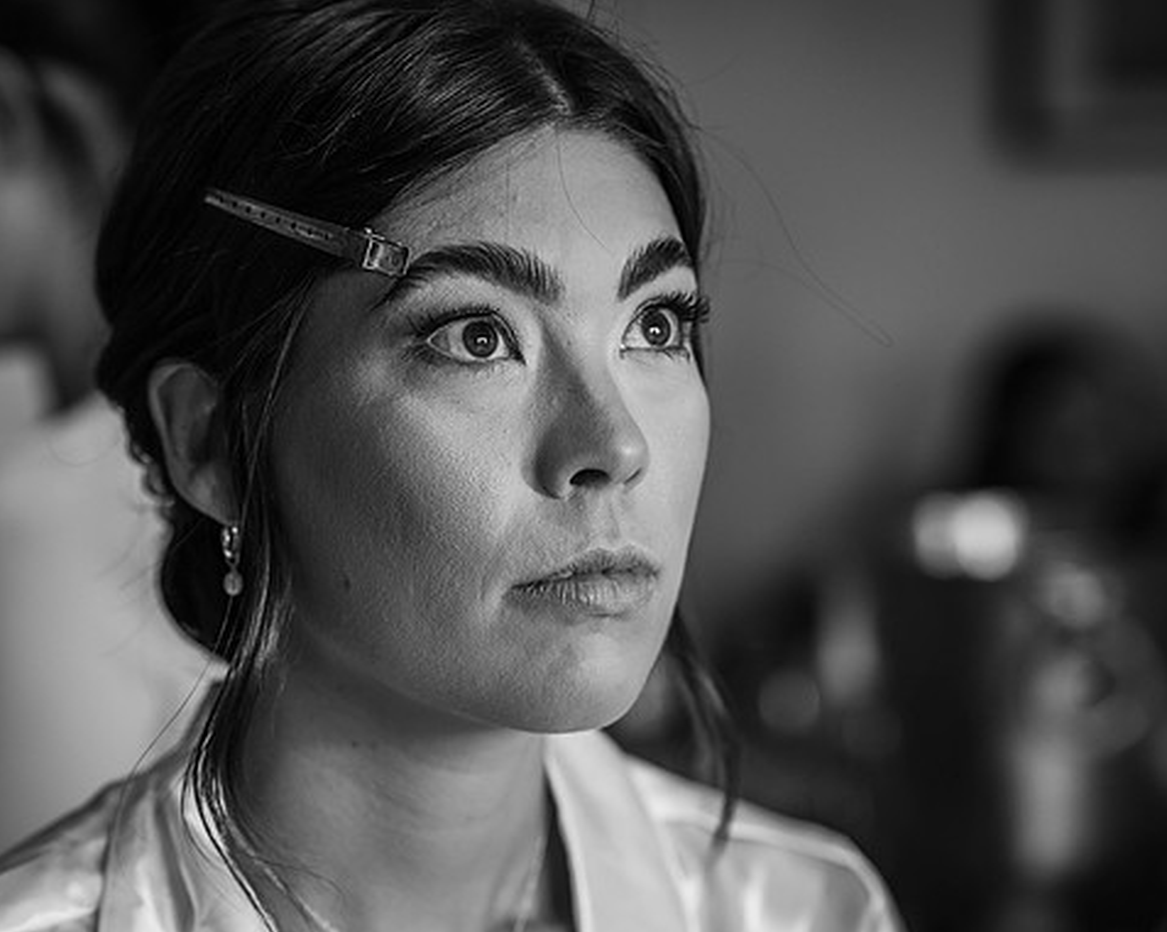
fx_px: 3348
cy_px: 467
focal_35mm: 97
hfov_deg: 19.8
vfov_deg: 15.8
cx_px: 572
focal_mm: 85
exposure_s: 1/200
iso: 360
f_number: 3.2
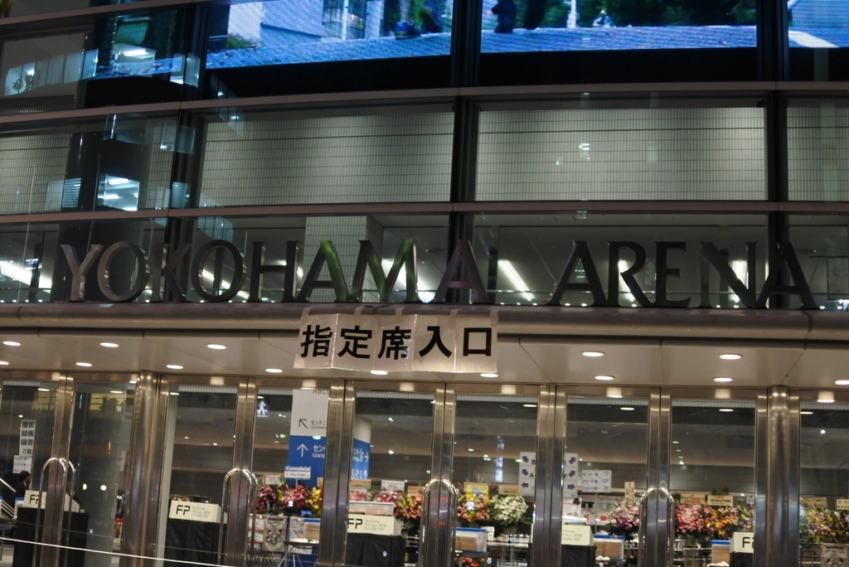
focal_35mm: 49
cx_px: 424
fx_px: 1156
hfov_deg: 40.3
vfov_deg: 27.6
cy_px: 284
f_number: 1.8
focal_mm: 18.5
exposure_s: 1/125
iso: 800
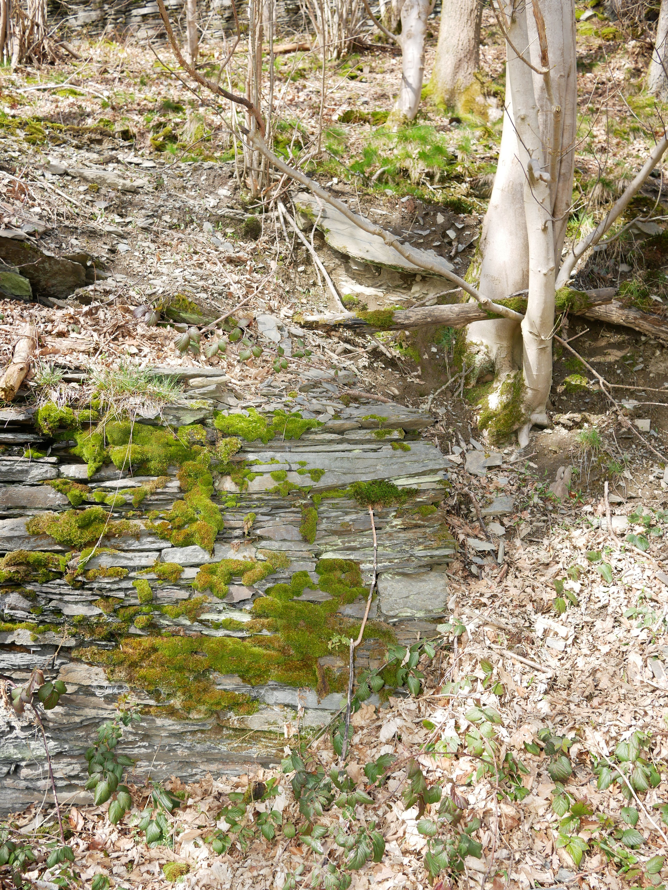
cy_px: 445
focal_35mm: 40
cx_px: 334
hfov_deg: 36.0
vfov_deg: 46.8
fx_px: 1028
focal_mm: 20
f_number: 3.5
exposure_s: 1/400
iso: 200
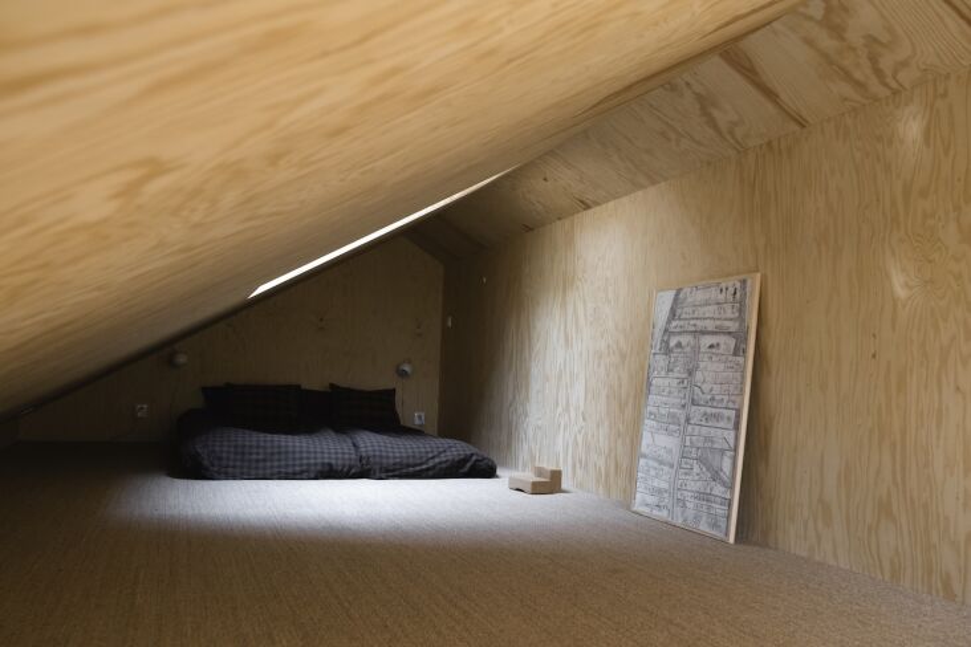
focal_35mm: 30
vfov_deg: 43.6
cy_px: 324
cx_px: 486
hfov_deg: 61.9
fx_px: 809
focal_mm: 20
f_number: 3.6
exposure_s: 1/100
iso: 800
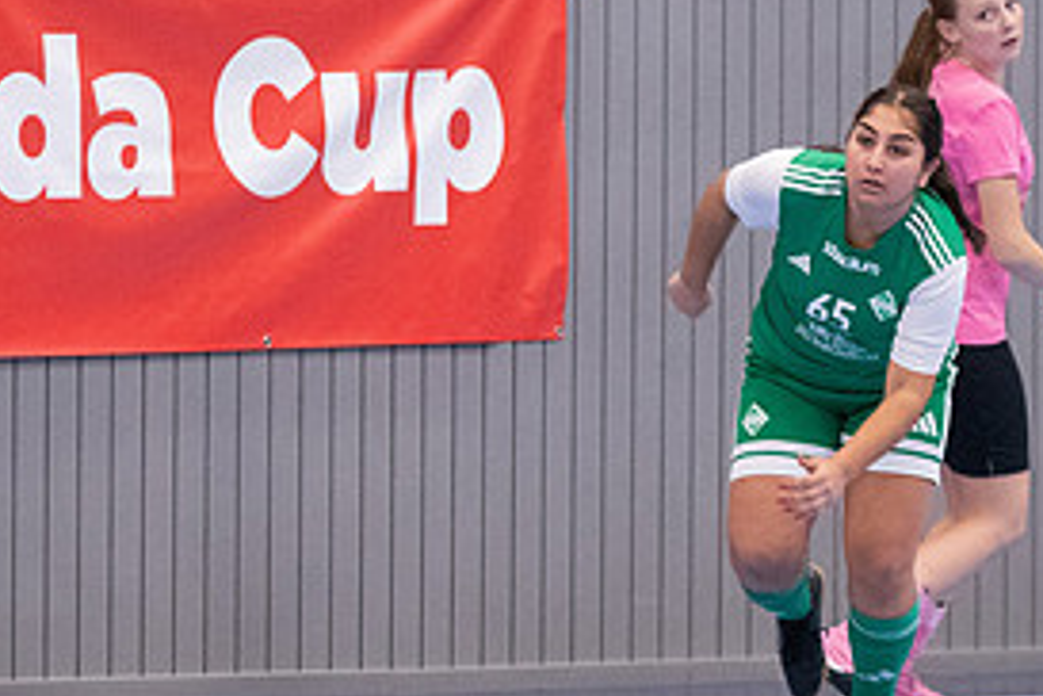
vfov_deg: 2.6
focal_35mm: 521
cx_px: 982
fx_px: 15093
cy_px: 411
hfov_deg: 4.0
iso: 5000
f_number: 3.2
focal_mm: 160
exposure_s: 1/640
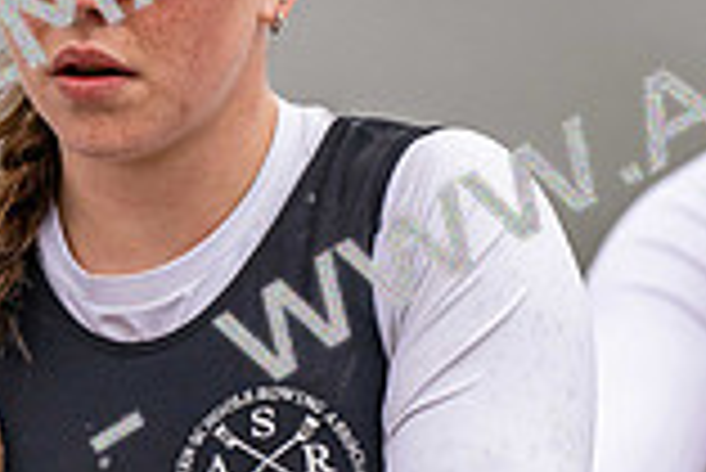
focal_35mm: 2215
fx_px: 43478
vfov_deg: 0.6
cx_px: -112
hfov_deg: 0.9
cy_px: 456
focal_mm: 600
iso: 720
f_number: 4
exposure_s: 1/2500
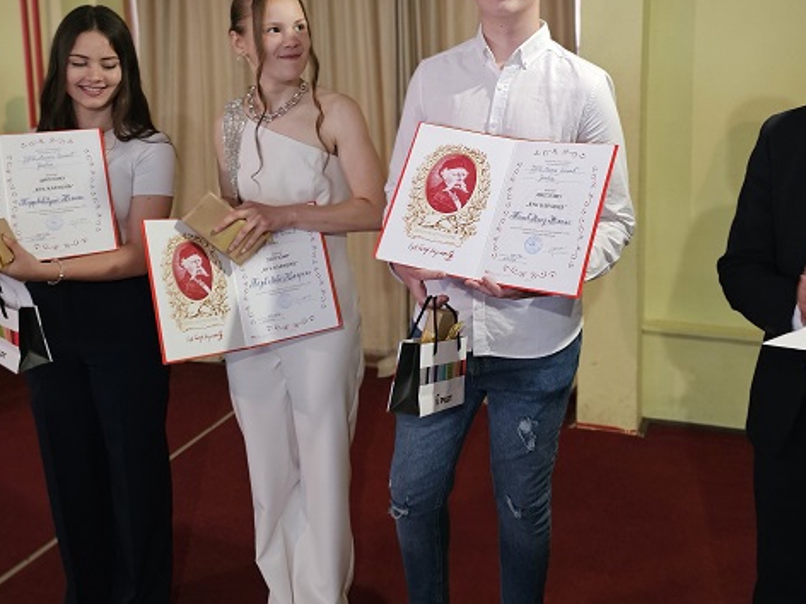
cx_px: 470
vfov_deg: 35.8
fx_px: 908
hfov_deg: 47.7
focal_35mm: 39
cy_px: 138
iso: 640
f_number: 1.7
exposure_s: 1/40
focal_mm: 6.3
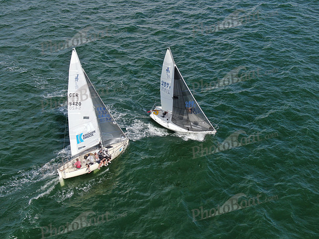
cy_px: 120
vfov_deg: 30.3
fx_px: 442
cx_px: 160
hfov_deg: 39.7
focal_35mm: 48
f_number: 3.8
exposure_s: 1/640
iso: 100
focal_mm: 8.6
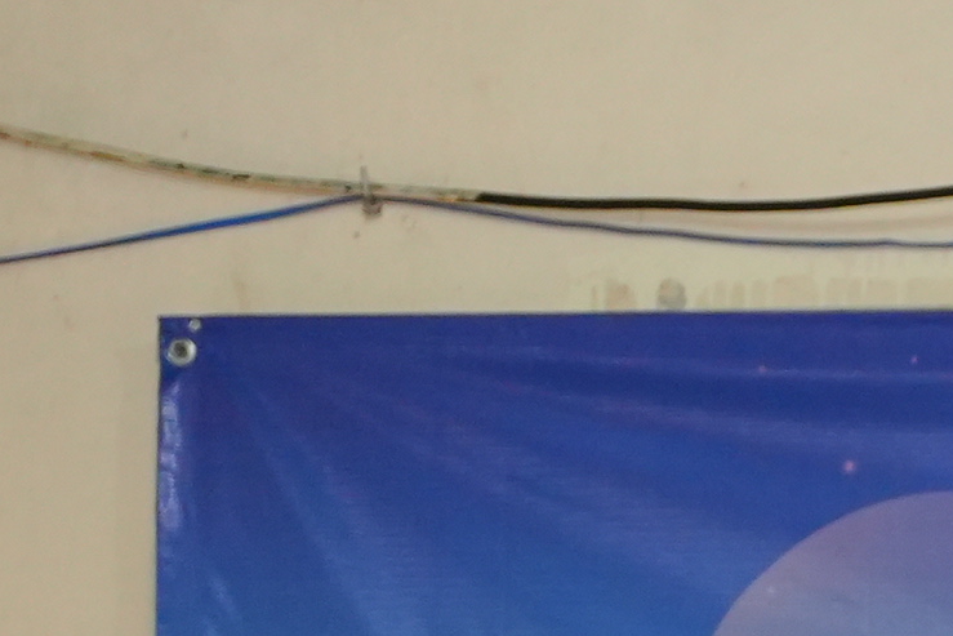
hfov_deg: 9.8
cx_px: 2084
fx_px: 5033
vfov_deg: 7.0
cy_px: 1184
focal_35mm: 190
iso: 2000
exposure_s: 1/160
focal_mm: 30.5
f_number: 4
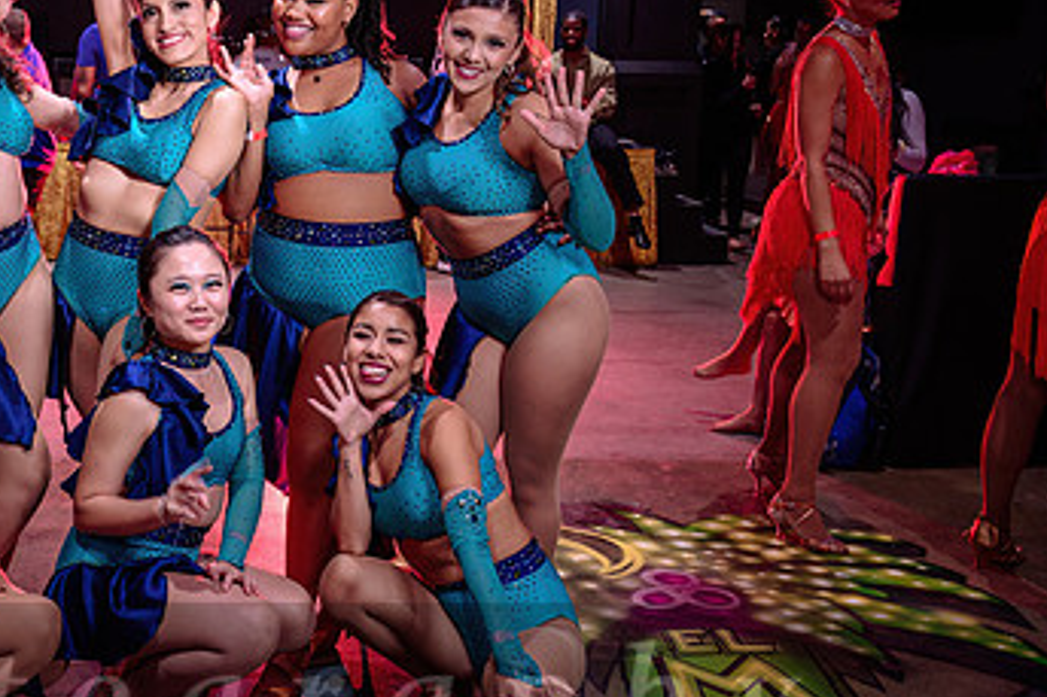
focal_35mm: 50
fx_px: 1453
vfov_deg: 26.9
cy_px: 306
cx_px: 212
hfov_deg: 38.2
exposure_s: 1/60
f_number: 4.5
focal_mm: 28.5
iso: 1000
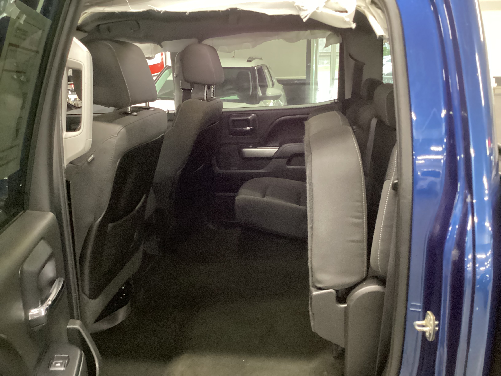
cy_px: 188
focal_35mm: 31
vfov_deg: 45.4
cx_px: 250
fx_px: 449
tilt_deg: -17.5
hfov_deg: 58.4
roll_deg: +1.4
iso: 640
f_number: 2.4
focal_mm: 3.3
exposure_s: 1/20
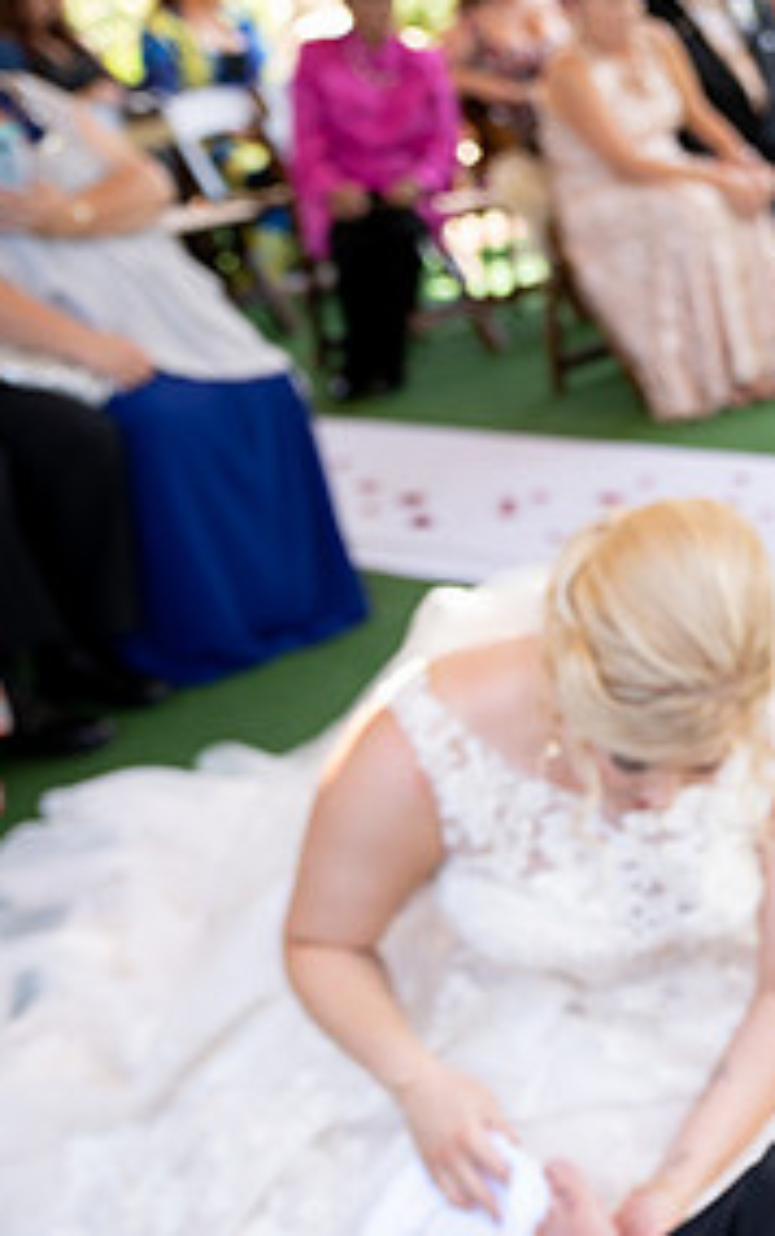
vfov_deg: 38.4
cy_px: 825
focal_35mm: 52
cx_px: 1128
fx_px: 1754
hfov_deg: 21.4
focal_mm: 25
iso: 200
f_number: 2.8
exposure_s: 1/250
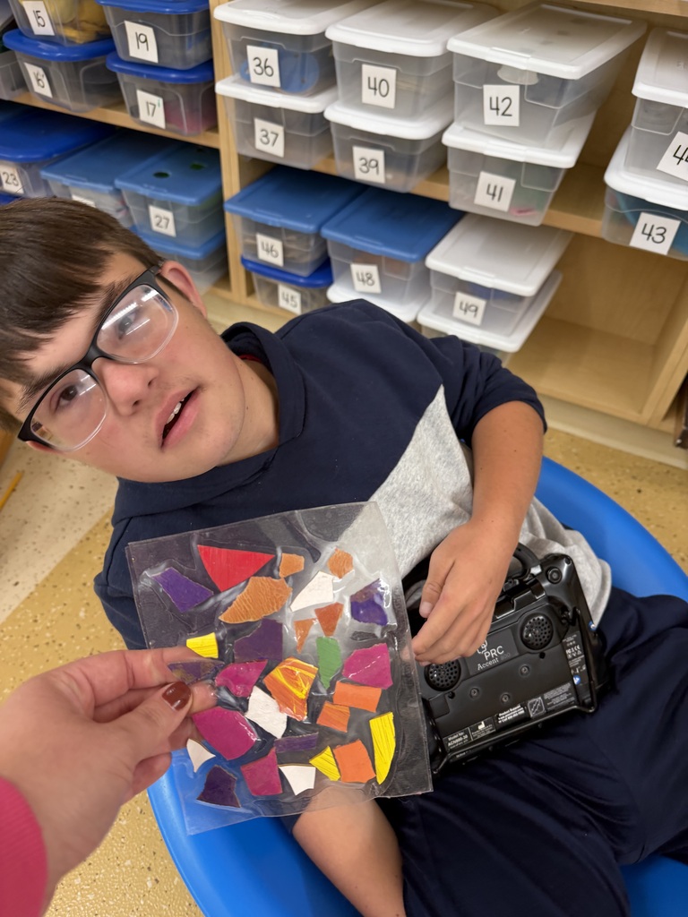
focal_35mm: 24
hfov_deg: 56.8
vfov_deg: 71.6
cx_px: 344
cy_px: 458
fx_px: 636
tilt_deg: -45.0
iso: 200
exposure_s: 1/60
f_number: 1.78
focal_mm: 6.76
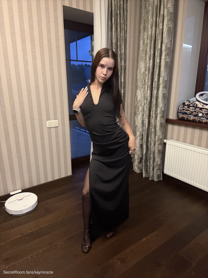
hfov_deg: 58.9
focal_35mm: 23
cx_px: 104
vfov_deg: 73.9
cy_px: 139
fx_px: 184
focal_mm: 2.69
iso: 320
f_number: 1.9
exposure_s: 1/25
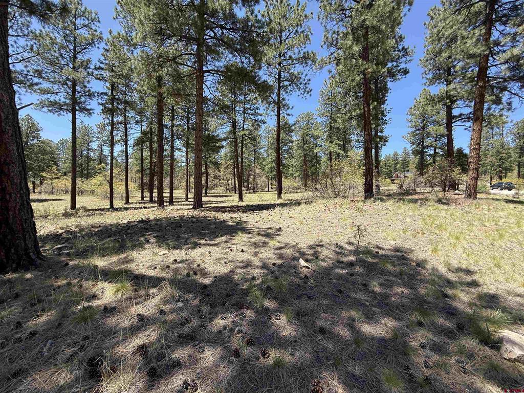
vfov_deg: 85.7
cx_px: 262
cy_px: 196
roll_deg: -1.2
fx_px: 212
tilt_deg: +1.0
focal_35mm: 14
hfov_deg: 102.1
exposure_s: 1/751
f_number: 2.2
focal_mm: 2.22
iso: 50
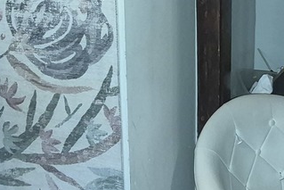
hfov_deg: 32.4
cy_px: 25
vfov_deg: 21.9
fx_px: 481
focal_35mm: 61
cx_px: 206
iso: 320
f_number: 2.2
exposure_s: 1/30
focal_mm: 1.74
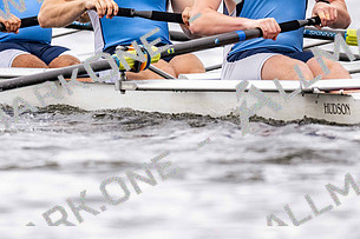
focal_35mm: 1143
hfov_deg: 1.8
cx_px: 135
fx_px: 11423
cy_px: 24
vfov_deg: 1.2
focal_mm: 600
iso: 1000
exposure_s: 1/2500
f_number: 4
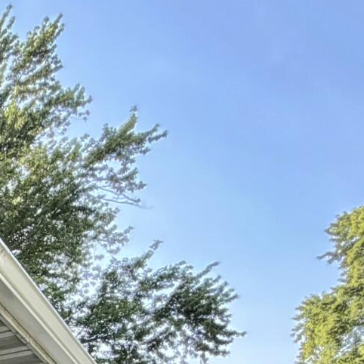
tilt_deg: +0.8
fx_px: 916
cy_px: 650
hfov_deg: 17.3
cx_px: -332
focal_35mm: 77
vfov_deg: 18.0
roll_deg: +0.7
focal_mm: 2.22
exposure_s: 1/166
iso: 40
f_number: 2.2
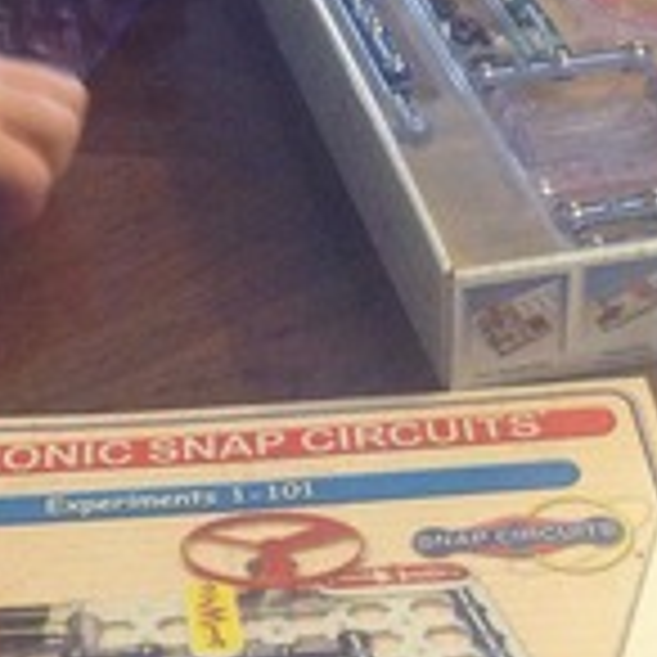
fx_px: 2276
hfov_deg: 16.4
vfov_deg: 16.4
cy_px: 241
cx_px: 328
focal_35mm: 106
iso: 400
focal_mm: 4.28
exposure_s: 1/15
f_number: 2.4
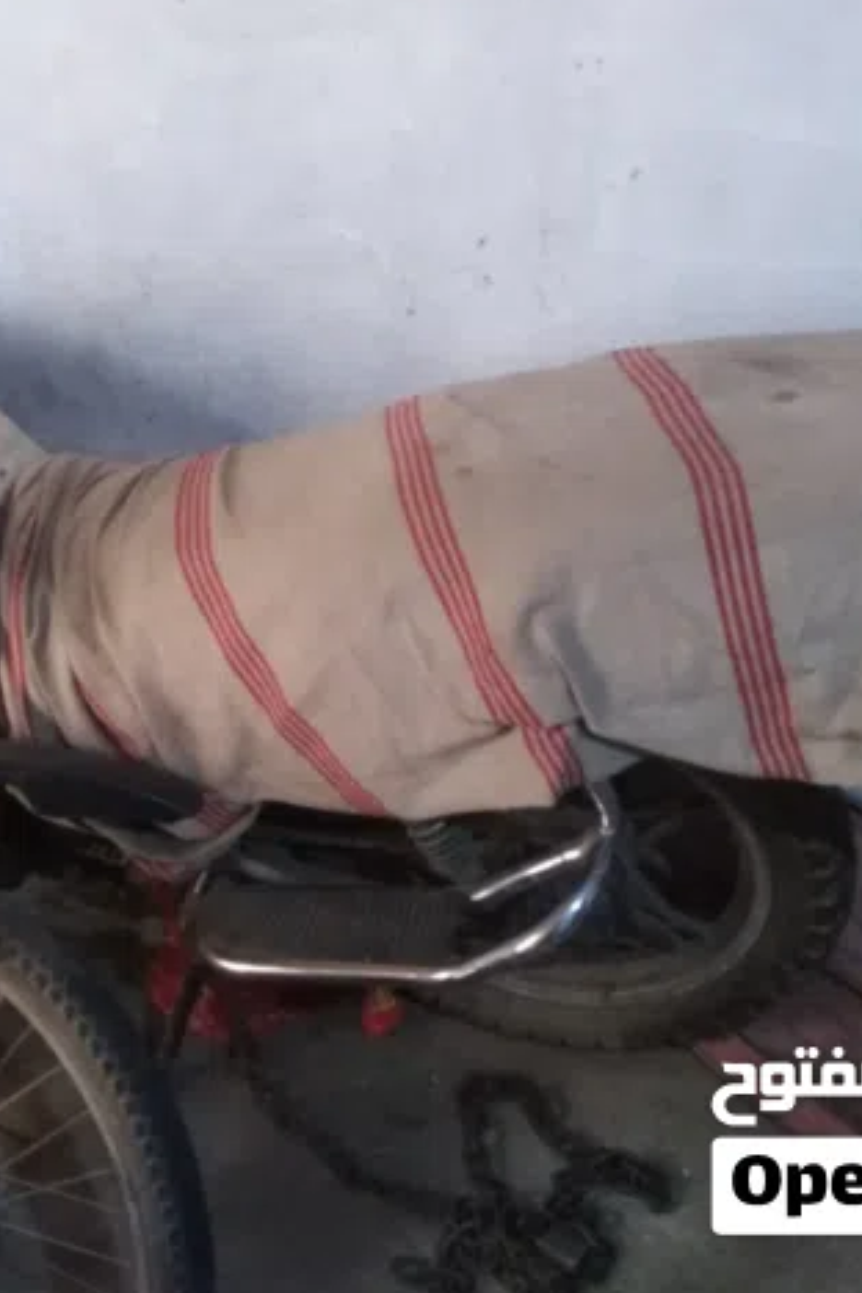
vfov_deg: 51.9
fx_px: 1329
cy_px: 638
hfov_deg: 35.6
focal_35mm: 37
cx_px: 296
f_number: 2.2
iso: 838
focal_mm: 3.46
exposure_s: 1/15
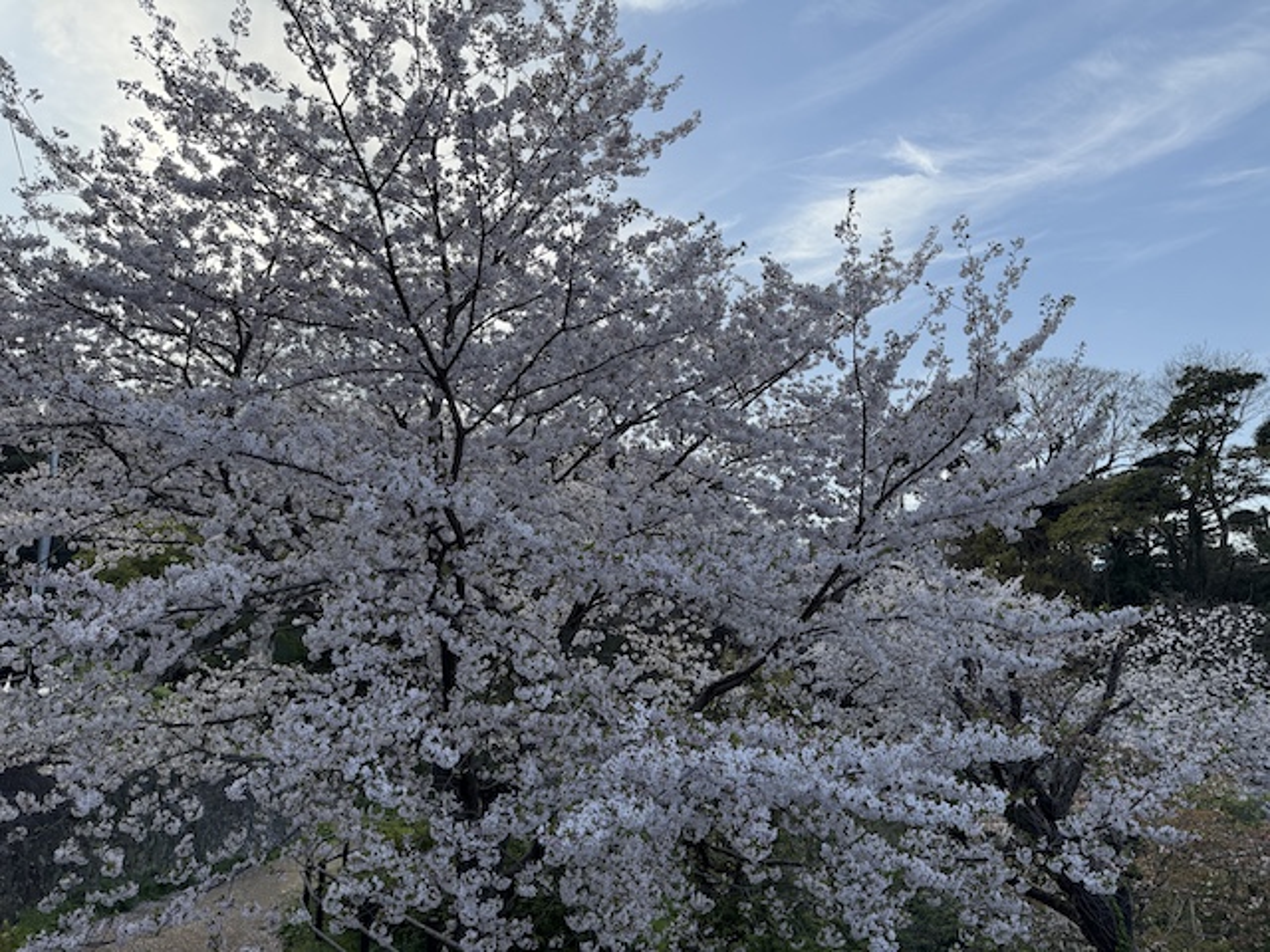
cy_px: 476
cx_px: 635
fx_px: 881
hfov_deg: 71.6
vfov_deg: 56.8
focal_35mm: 24
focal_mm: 6.76
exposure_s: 1/2801
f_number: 1.78
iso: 100
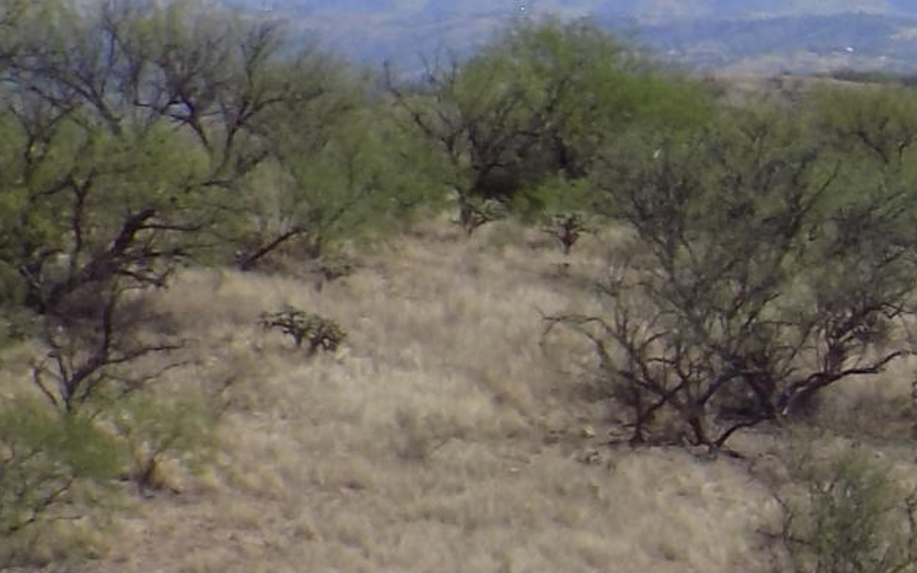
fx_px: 10821
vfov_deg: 3.0
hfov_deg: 4.8
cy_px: 261
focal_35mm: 433
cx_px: 1460
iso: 80
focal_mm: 15.3
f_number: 4.4
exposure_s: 1/800
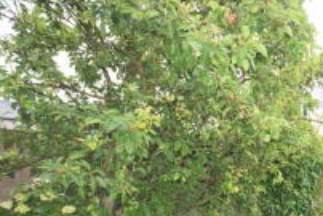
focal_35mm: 41
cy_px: 233
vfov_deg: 29.9
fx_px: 364
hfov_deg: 43.6
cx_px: 291
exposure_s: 1/125
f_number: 5.6
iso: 200
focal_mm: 11.5
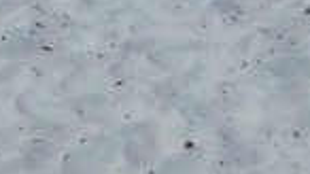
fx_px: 2079
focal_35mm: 253
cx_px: 359
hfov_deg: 8.4
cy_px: -721
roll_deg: +2.4
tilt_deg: +1.4
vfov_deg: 4.2
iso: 50
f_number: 2.4
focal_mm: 4.12
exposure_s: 1/1063
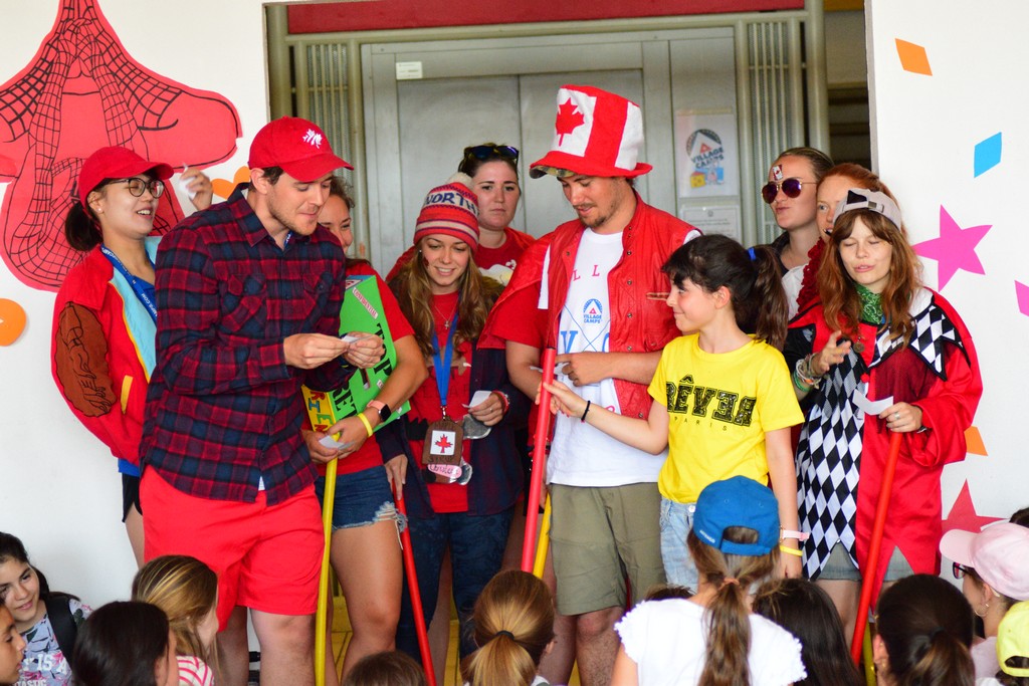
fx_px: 3645
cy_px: 343
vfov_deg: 10.8
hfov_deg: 16.1
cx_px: 514
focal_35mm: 128
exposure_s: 1/250
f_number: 4
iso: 3200
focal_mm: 85
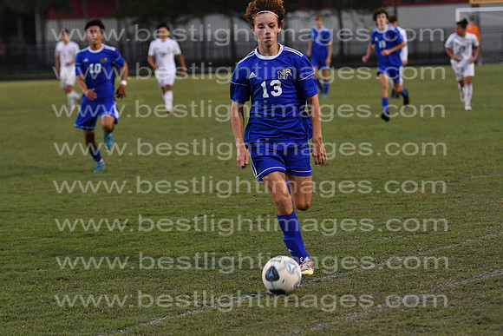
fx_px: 2201
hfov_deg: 13.0
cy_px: 168
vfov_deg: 8.7
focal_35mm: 158
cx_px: 252
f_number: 3.2
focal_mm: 105
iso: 3200
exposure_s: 1/800
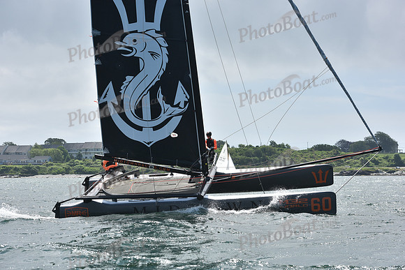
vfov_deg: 14.9
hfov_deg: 22.1
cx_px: 202
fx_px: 1035
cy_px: 135
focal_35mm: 92
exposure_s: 1/1250
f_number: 7.1
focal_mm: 92
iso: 250
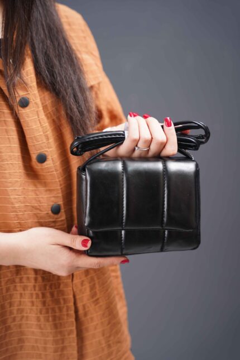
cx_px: 120
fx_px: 700
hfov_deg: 19.5
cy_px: 180
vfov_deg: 28.8
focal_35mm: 70
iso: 100
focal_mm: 70
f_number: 3.2
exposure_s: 1/125
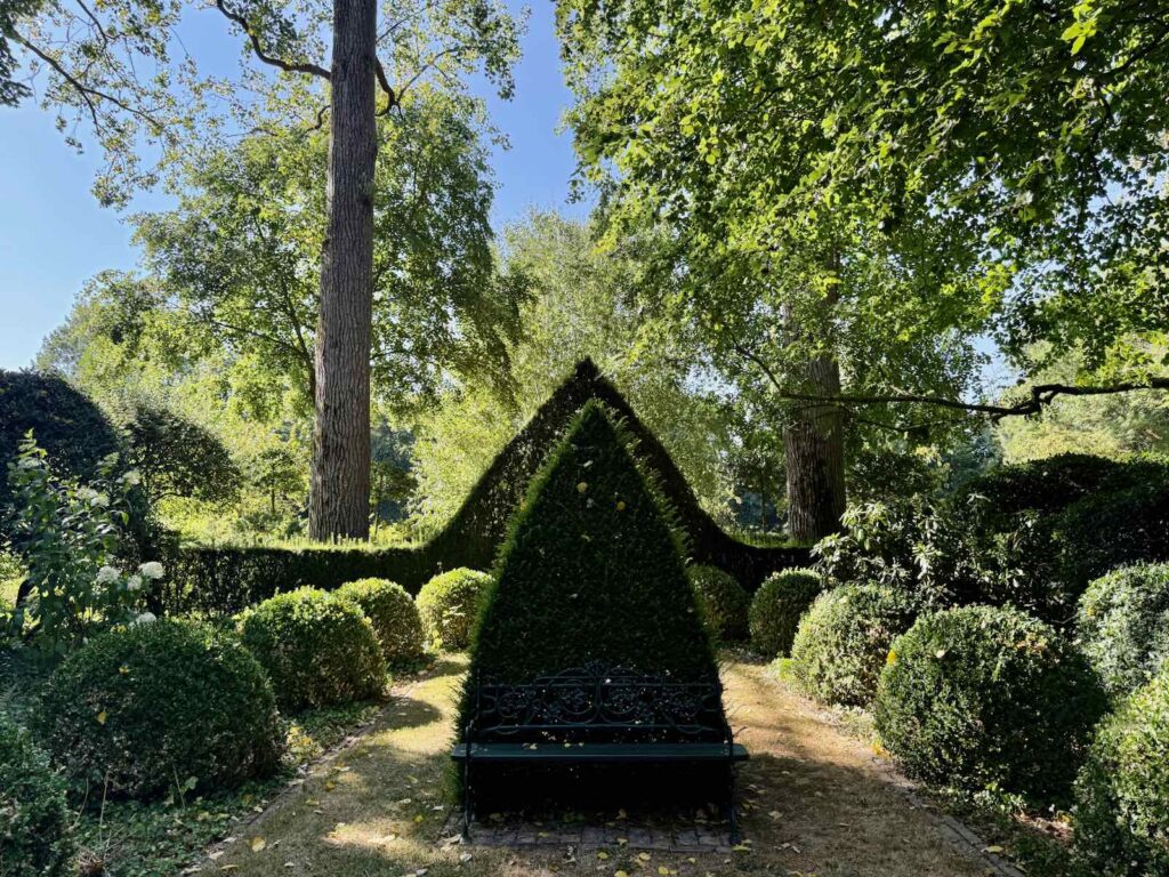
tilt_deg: +6.3
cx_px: 584
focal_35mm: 24
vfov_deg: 56.8
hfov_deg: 71.6
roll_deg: +1.6
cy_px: 438
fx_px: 810
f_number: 1.78
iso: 100
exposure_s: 1/535
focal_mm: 6.76
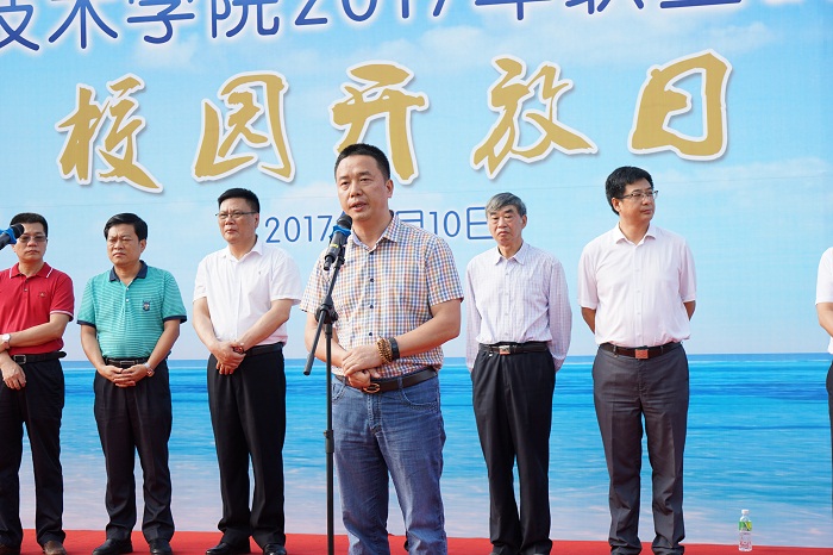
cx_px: 416
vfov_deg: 19.4
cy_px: 278
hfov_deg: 28.9
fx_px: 1619
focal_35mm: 70
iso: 100
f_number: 7.1
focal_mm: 70
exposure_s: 1/100
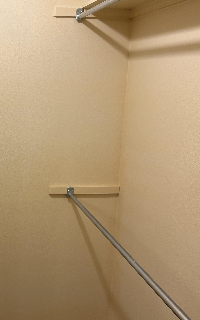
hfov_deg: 26.7
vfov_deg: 43.5
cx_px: 8
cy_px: 168
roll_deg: -0.5
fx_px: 401
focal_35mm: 46
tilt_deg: -12.4
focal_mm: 5.96
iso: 80
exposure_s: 1/60
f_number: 1.6
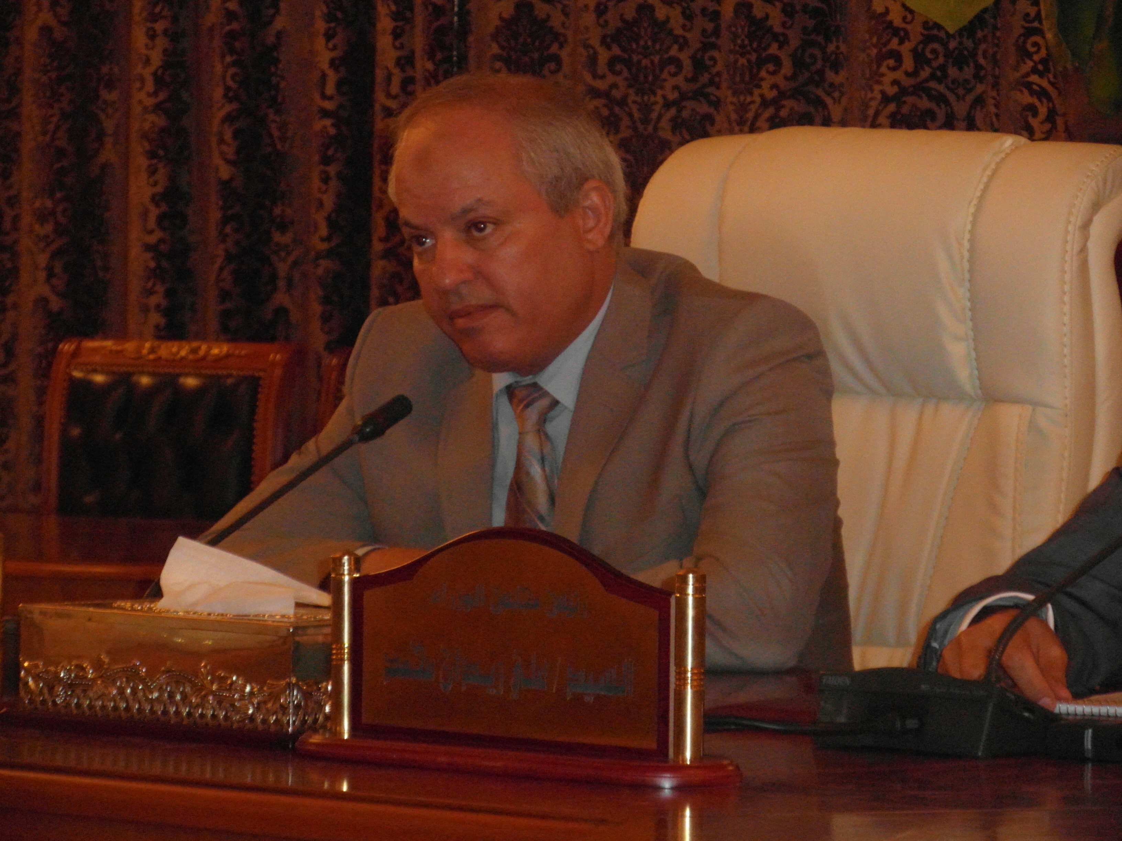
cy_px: 420
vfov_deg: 8.3
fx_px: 5769
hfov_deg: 11.1
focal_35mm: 178
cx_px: 561
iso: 640
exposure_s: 1/60
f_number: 4.4
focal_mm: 28.9
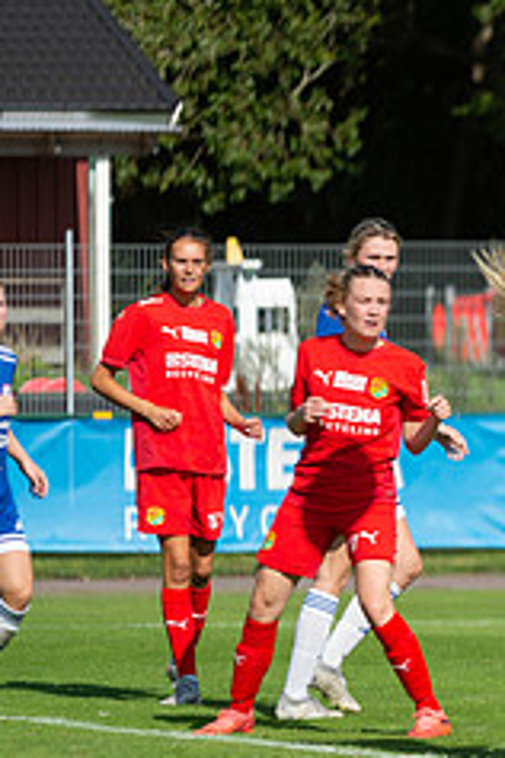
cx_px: 828
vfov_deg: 4.6
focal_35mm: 448
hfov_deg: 3.1
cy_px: 304
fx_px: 9426
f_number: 3.2
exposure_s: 1/3200
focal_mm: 175
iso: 180
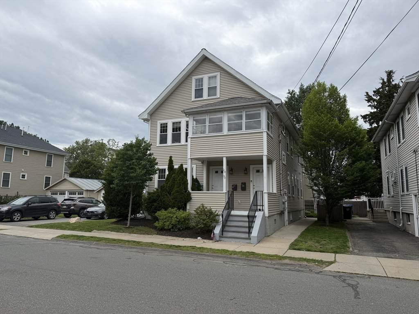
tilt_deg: +8.6
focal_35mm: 24
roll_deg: -0.6
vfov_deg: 56.8
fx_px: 291
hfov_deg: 71.6
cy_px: 157
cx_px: 210
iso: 80
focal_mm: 6.76
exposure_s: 1/2801
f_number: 1.78
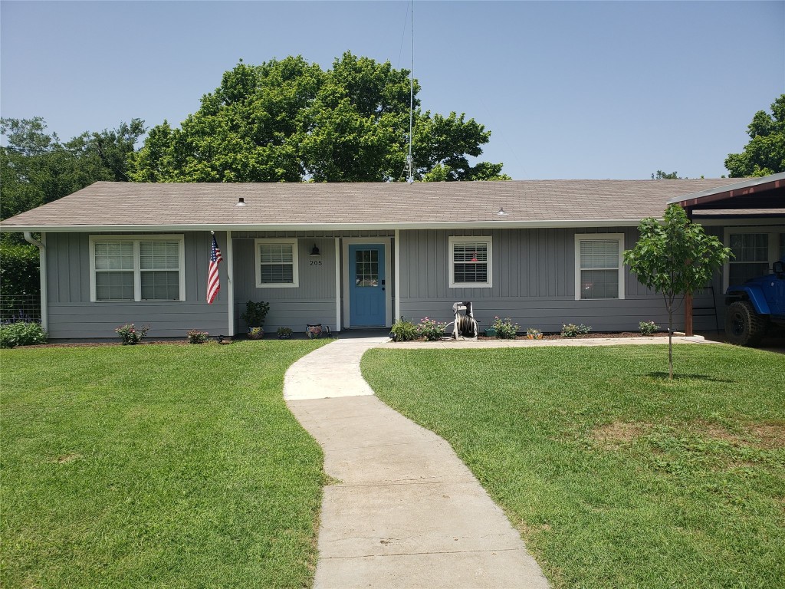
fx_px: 590
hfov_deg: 67.3
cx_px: 392
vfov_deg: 53.1
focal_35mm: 26
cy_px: 294
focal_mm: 4.3
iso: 50
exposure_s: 1/1433
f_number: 2.4
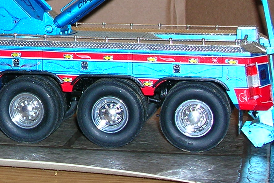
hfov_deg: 16.1
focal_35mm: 123
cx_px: -32
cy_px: -9
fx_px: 936
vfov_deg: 11.0
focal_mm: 7.7
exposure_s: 1/60.1
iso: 50
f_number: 3.2
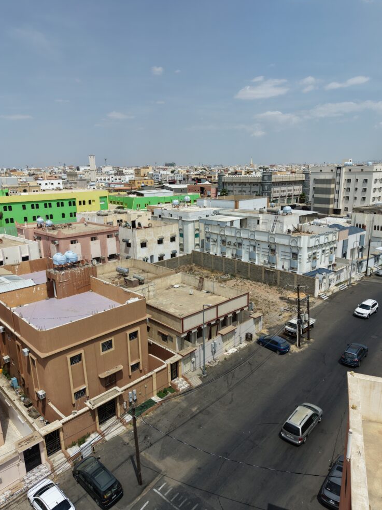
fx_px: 368
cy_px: 261
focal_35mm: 25
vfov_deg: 69.4
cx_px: 187
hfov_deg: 54.9
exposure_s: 1/6000
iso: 120
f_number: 1.8
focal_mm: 8.67
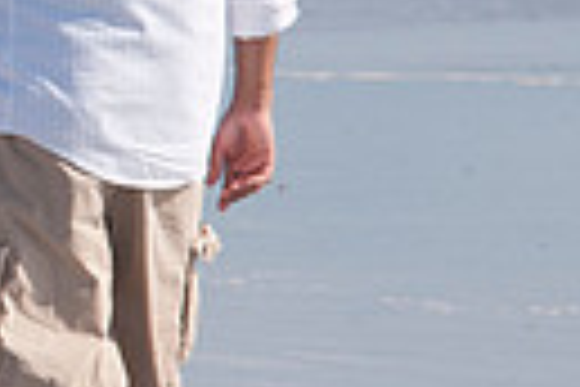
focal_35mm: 619
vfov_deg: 2.2
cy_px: 29
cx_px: -373
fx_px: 9972
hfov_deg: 3.3
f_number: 11
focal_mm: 92
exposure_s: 1/250
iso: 100
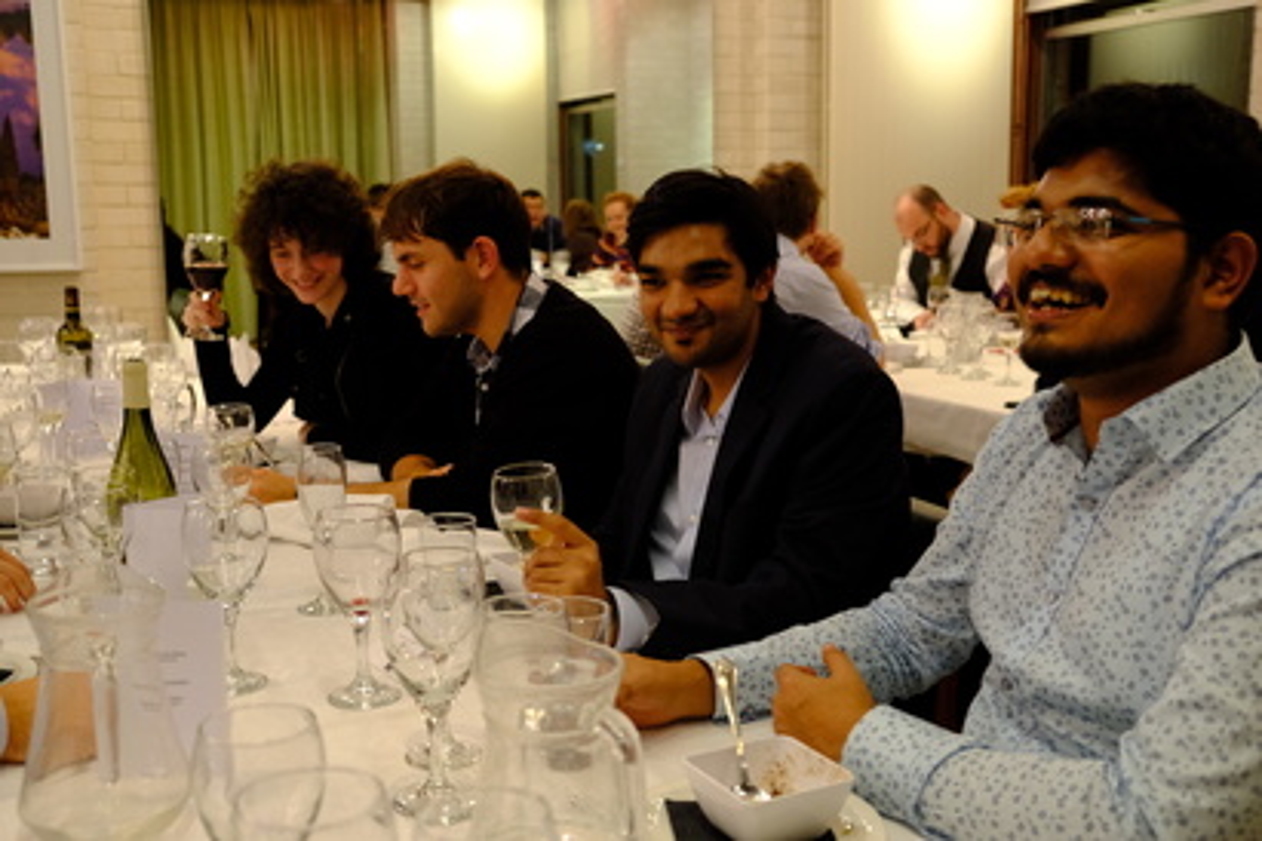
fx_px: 1262
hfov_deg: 53.1
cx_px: 631
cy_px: 420
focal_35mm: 36
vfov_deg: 36.9
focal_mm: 24.3
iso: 2500
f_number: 3.6
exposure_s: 1/30
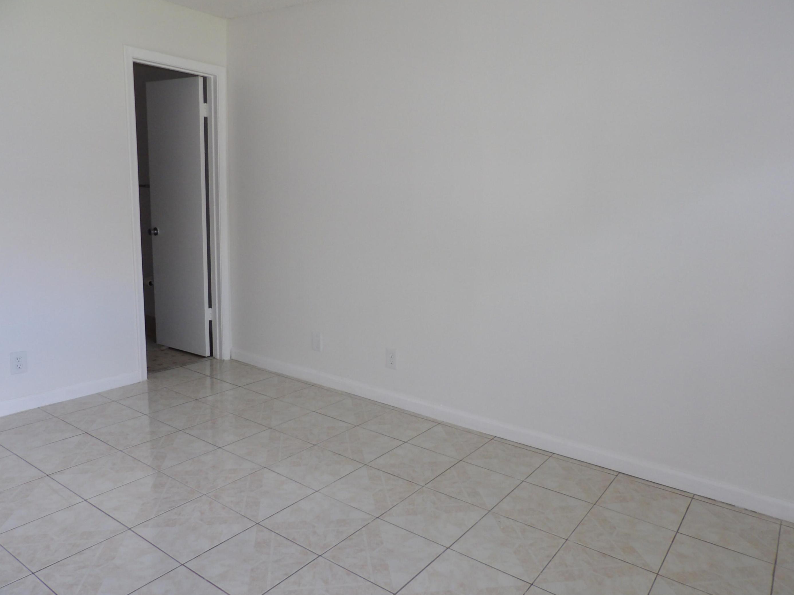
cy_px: 302
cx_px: 404
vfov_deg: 54.9
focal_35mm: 25
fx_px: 573
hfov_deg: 69.4
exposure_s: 1/33
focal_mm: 4.3
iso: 200
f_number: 2.8
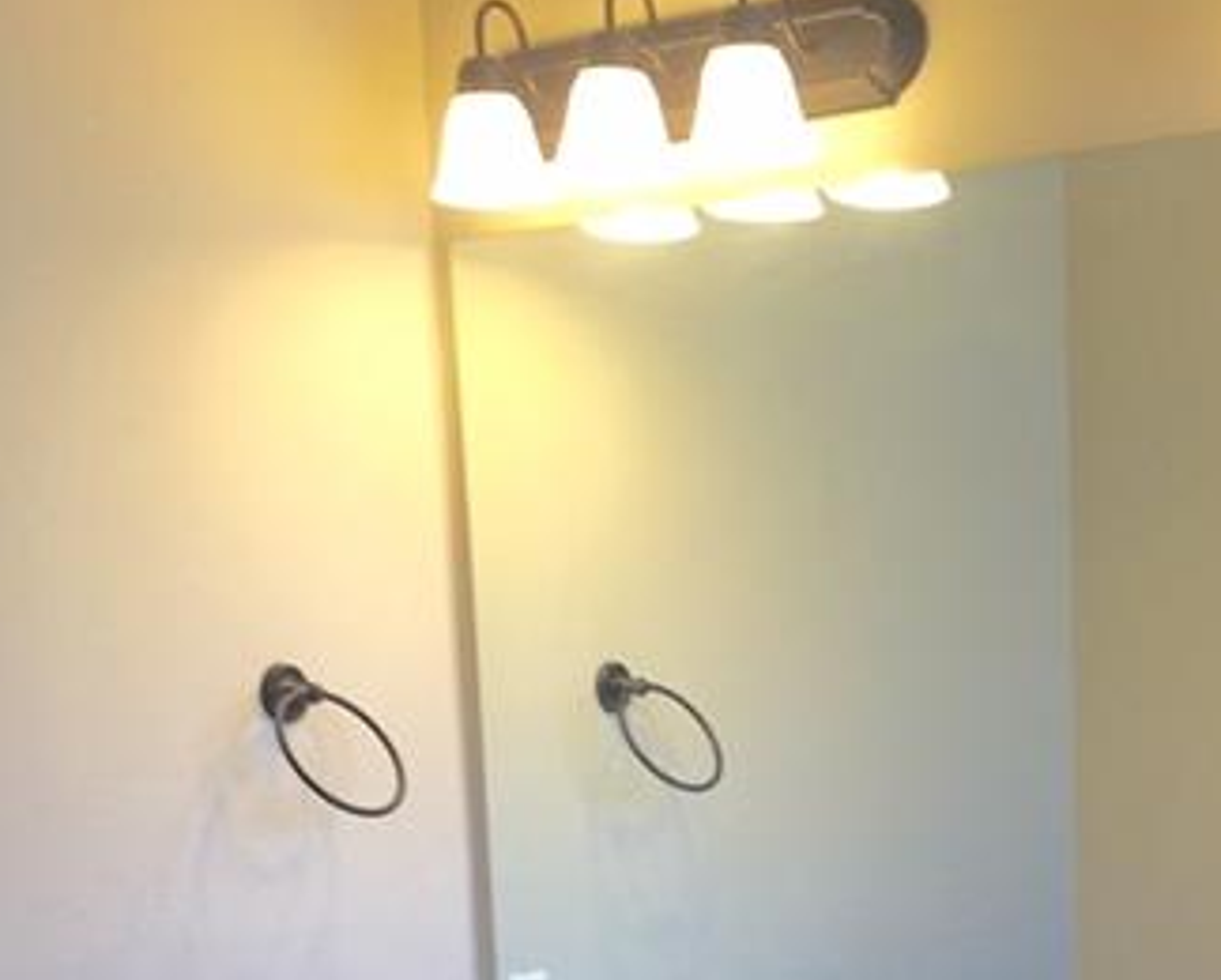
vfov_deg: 21.3
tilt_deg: -11.1
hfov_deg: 27.7
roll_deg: +1.2
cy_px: 1165
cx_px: 961
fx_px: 2424
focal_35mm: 67
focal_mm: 4.15
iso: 32
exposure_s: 1/40
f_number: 2.2
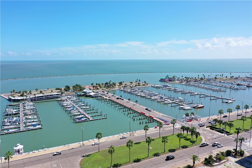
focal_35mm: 28
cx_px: 126
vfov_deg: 46.4
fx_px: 196
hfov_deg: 65.5
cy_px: 84
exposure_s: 1/80
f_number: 3.2
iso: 100
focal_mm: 10.26
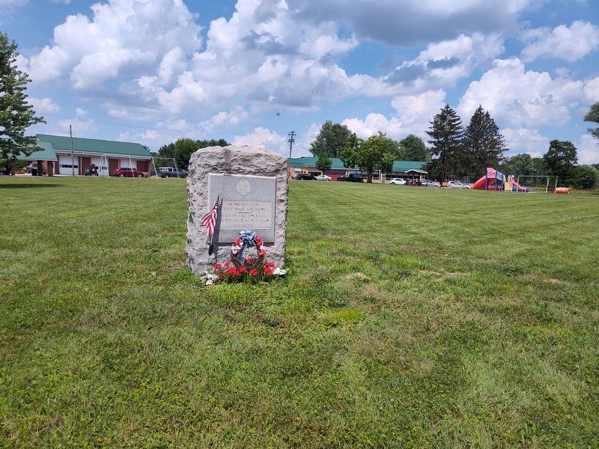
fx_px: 398
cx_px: 300
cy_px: 224
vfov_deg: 58.9
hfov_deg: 73.9
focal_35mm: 23
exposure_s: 1/2087
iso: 100
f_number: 1.8
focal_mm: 5.56
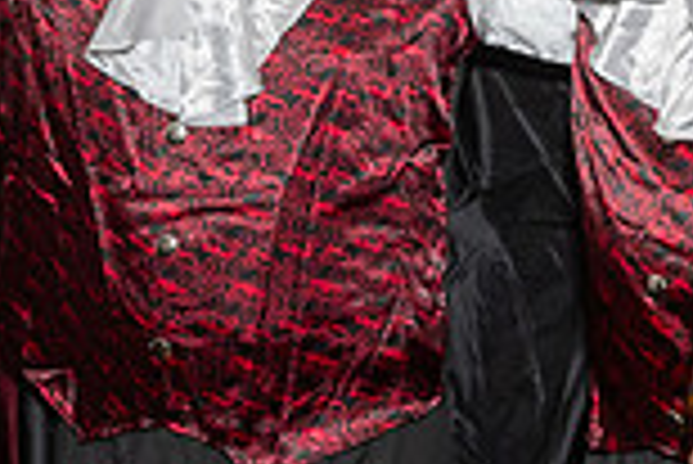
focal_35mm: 106
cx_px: -75
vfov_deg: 12.9
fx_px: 2042
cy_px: 209
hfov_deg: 18.5
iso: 800
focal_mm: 17
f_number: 8
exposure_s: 1/250
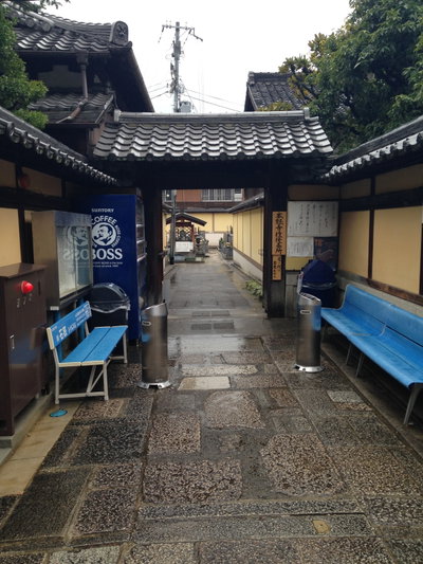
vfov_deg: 55.3
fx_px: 537
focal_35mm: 33
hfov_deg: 43.0
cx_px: 212
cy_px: 282
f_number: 2.4
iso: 50
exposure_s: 1/127
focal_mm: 4.12
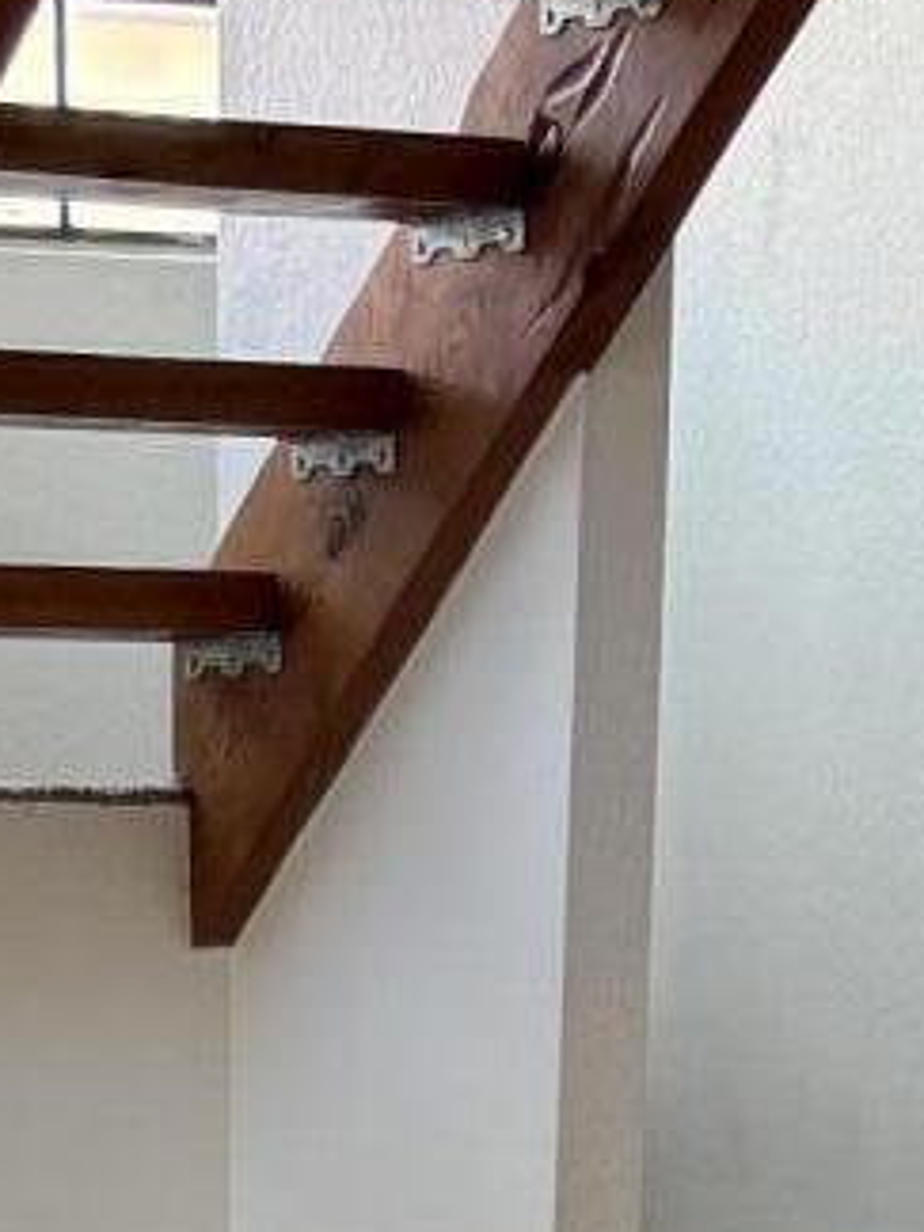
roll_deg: -0.7
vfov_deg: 9.9
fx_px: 5267
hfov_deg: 10.0
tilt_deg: -27.2
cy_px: 3745
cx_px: 274
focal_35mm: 148
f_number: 1.78
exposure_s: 1/120
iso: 160
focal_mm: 6.76
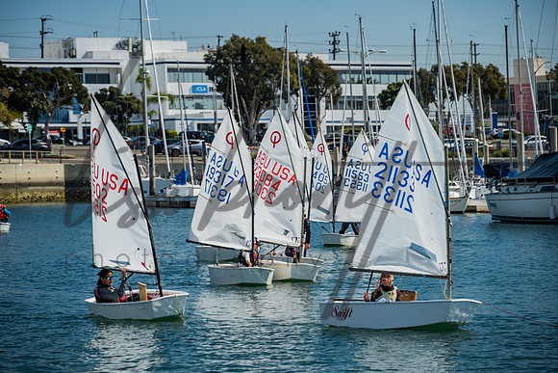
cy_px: 186
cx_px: 279
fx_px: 2480
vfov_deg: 8.6
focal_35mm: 160
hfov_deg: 12.8
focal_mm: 160
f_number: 6.3
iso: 100
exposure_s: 1/250
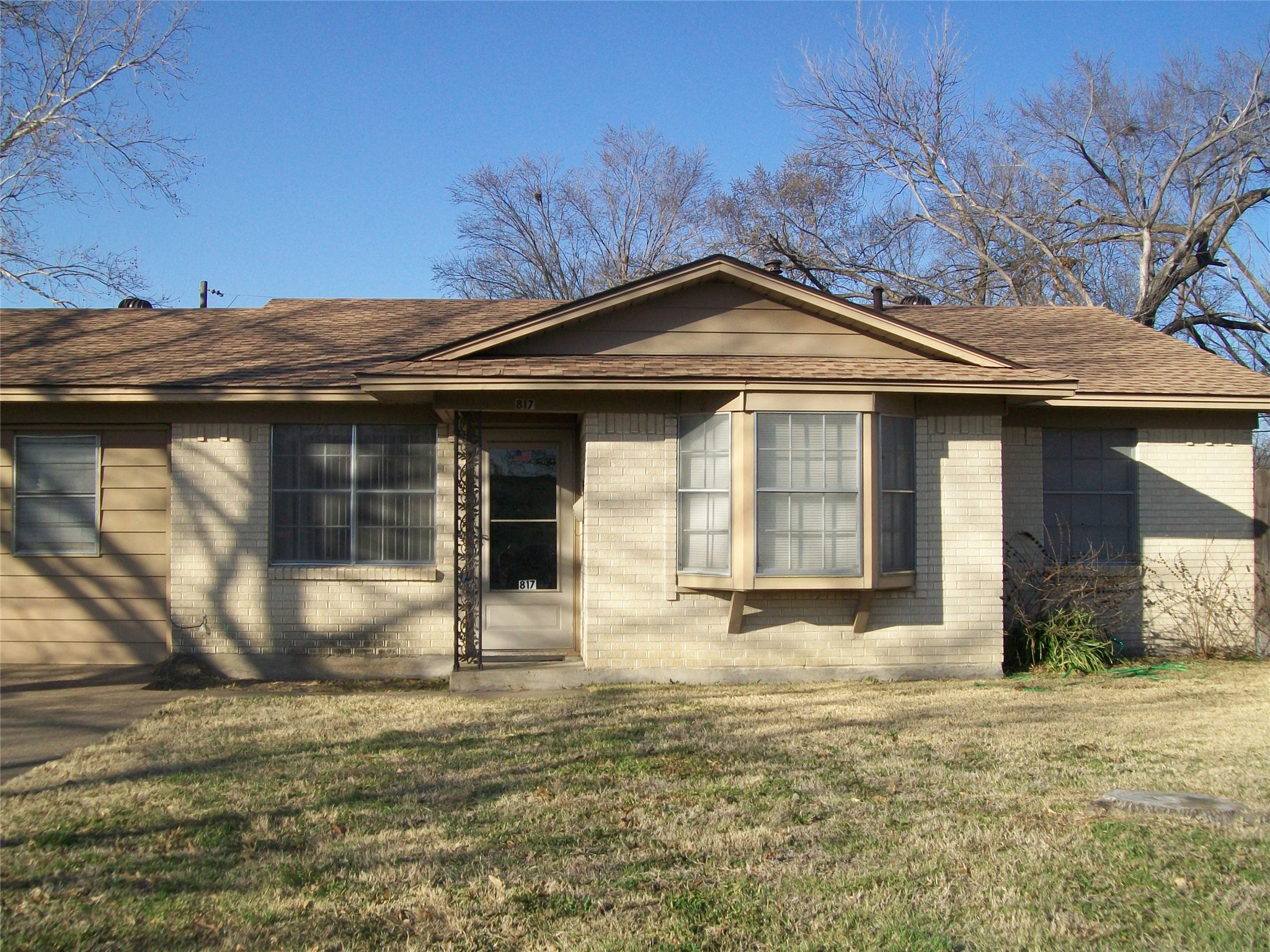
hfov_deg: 51.4
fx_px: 1321
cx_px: 635
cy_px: 476
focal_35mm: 36
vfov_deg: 39.7
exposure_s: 1/320
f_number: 4.8
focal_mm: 6
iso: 64
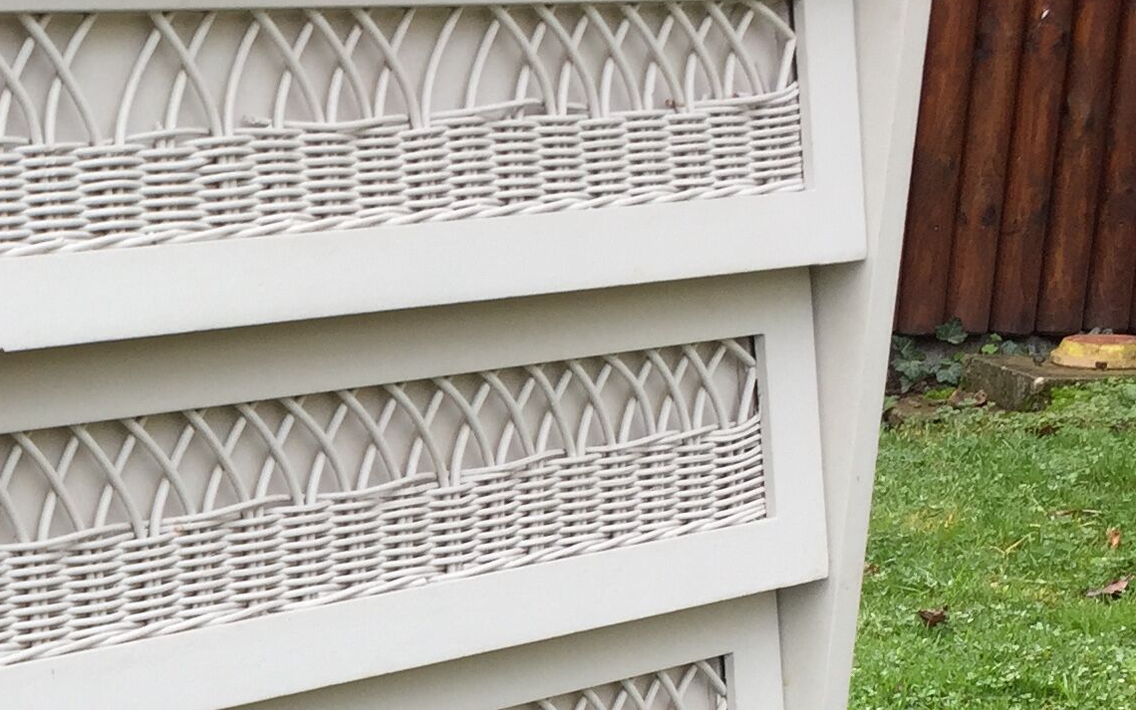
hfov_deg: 22.3
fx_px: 2725
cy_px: 750
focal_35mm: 88
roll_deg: -0.7
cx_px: -93
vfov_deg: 14.6
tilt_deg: -15.0
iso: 32
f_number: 2.2
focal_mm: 4.15
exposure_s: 1/111
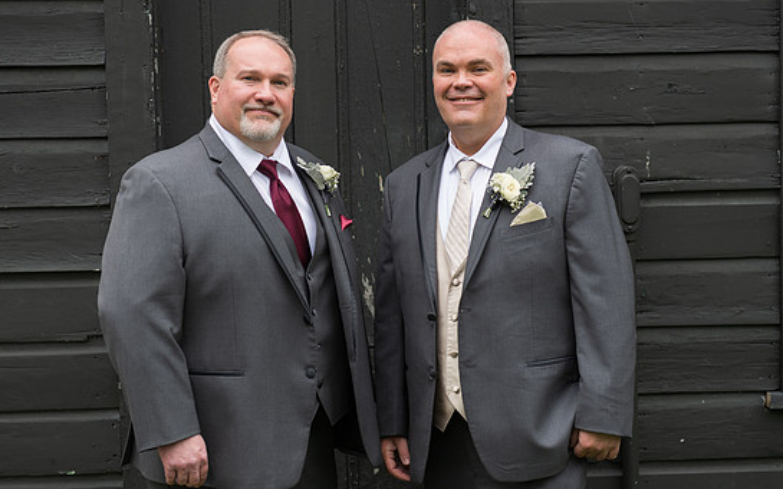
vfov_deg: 17.1
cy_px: 238
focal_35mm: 76
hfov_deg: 27.2
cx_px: 382
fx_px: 1621
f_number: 2.8
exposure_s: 1/200
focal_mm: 70
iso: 80
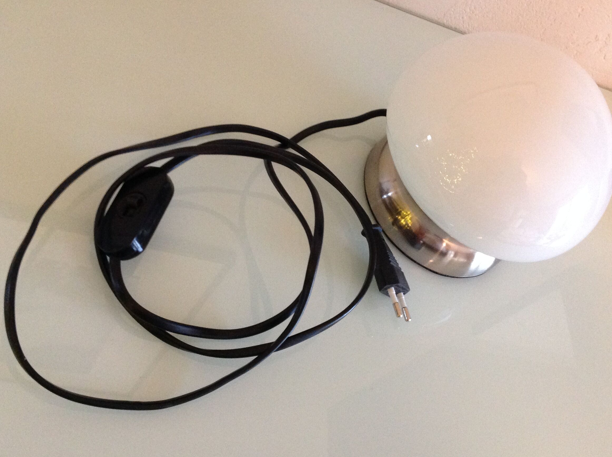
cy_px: 237
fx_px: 688
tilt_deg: -51.8
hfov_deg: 47.9
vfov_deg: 36.7
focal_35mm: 39
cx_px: 316
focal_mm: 4.28
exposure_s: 1/17
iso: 320
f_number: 2.4
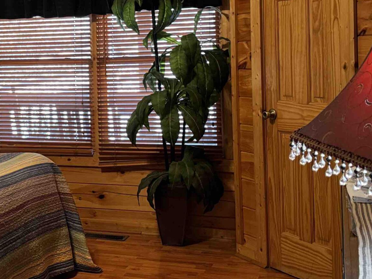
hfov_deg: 30.5
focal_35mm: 62
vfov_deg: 23.4
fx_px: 666
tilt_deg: -1.3
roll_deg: +1.4
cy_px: 62
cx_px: 79
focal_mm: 6.76
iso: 500
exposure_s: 1/60
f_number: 1.78
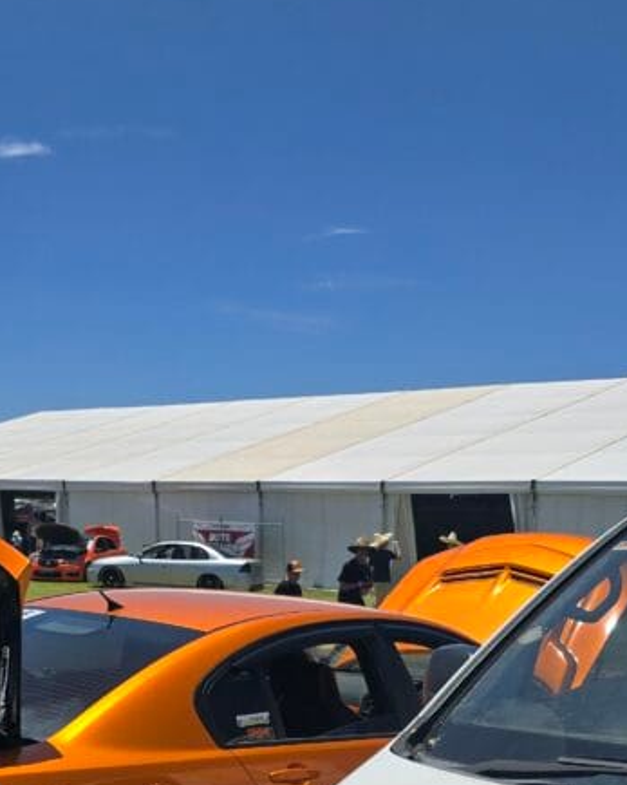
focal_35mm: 53
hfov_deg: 28.6
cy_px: 783
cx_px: 360
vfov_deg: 32.5
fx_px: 1230
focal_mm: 6.3
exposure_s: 1/1659
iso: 12
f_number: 1.7
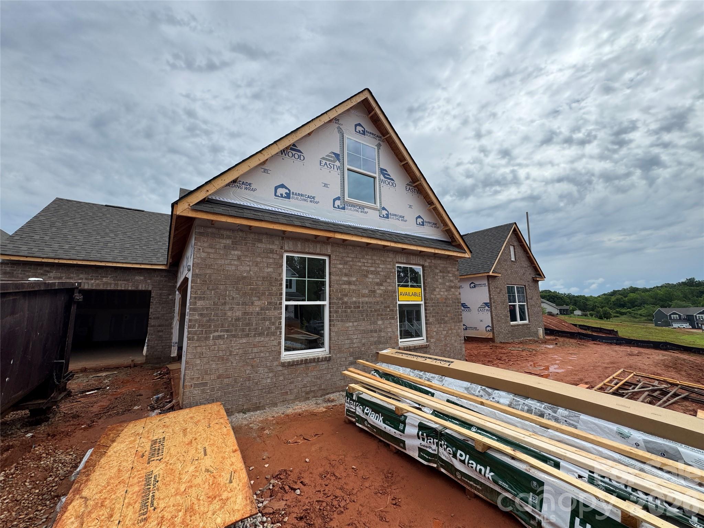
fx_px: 285
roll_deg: +1.3
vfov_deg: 85.7
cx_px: 352
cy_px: 264
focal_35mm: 14
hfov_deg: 102.1
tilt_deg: +11.7
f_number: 2.2
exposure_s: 1/2028
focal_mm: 2.22
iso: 50
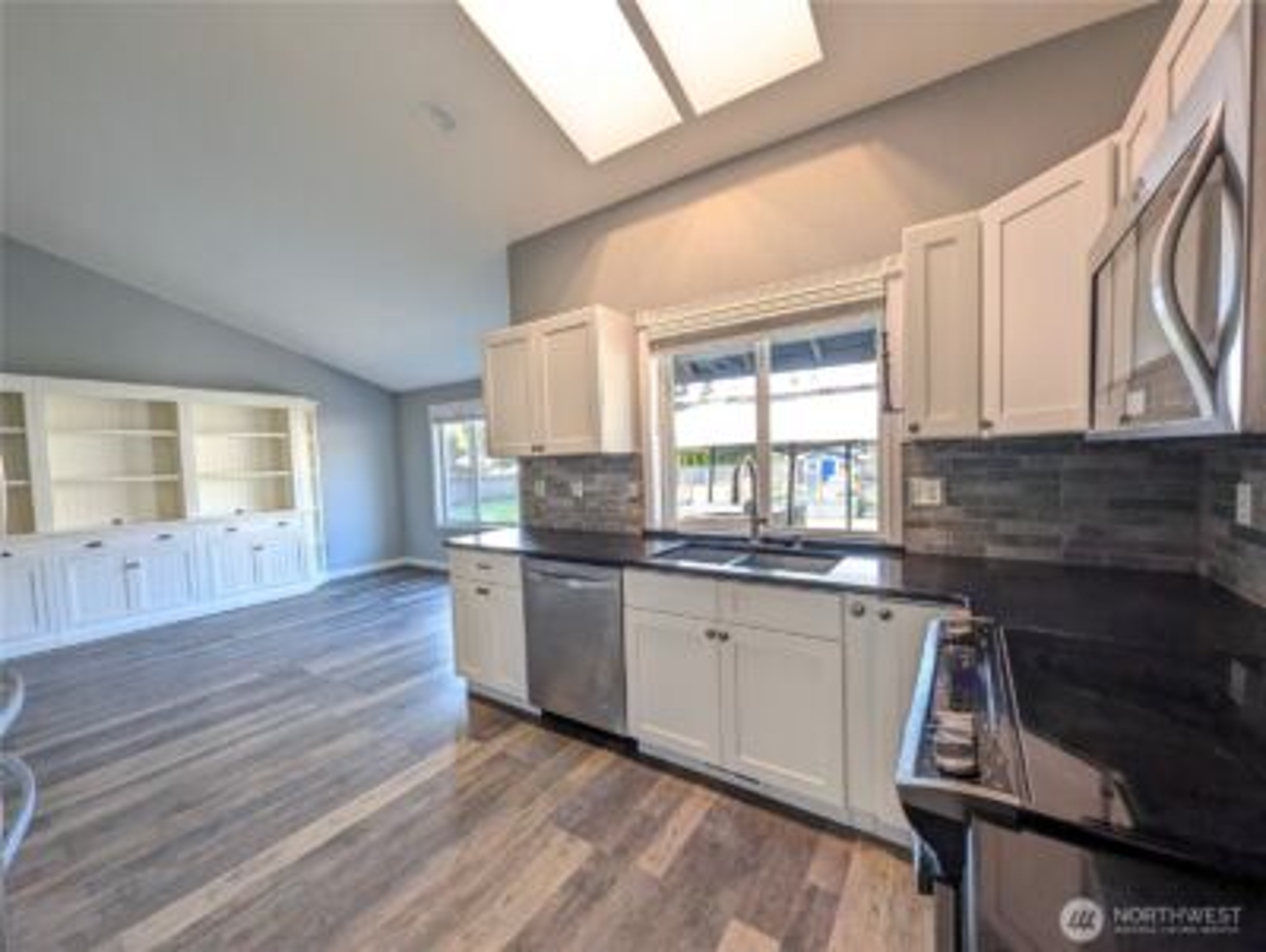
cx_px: 633
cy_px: 476
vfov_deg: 90.0
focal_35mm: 13
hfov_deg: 106.1
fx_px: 476
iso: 86
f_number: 2.2
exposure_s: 1/60
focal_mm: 1.95
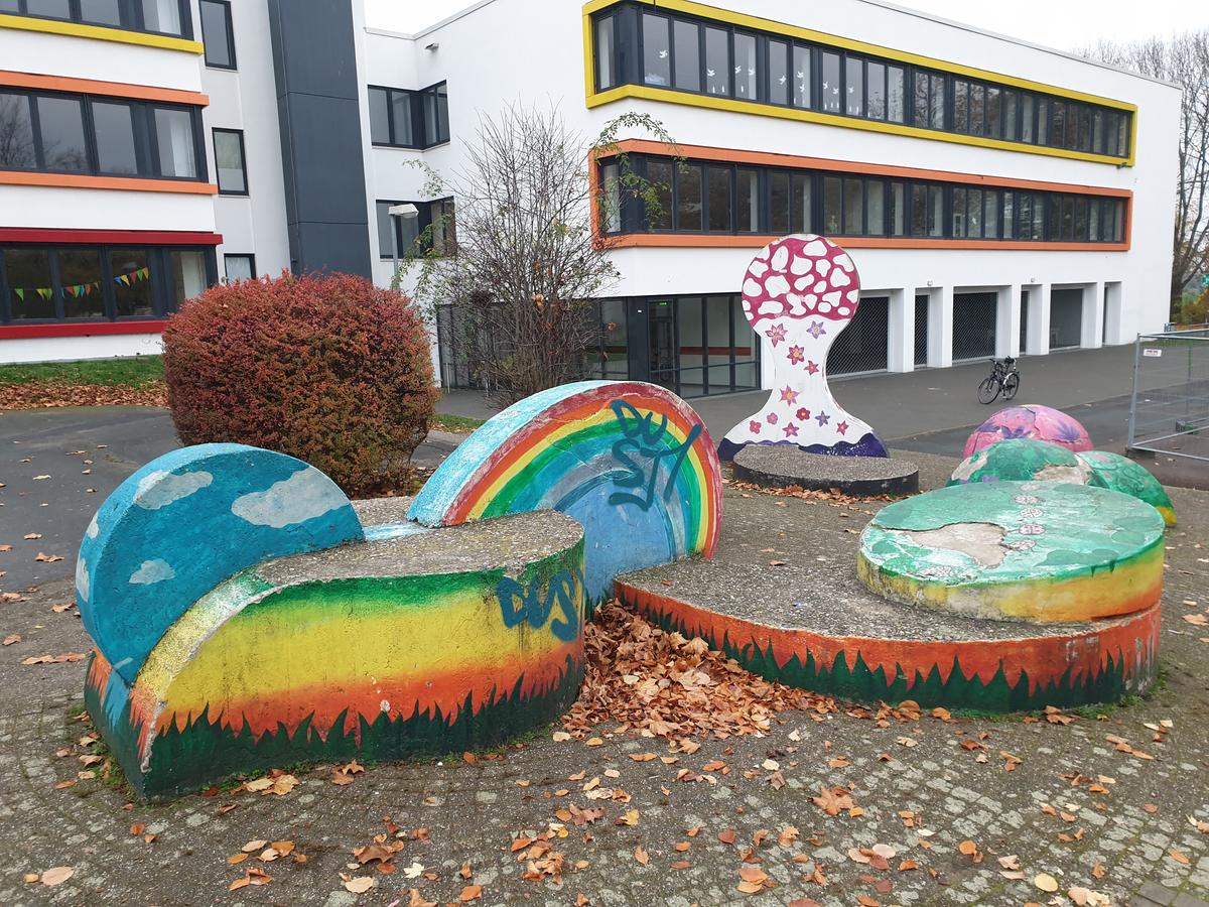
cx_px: 604
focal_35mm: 26
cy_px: 454
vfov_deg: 53.1
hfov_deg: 67.3
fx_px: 908
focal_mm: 4.3
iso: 125
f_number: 2.4
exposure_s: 1/50
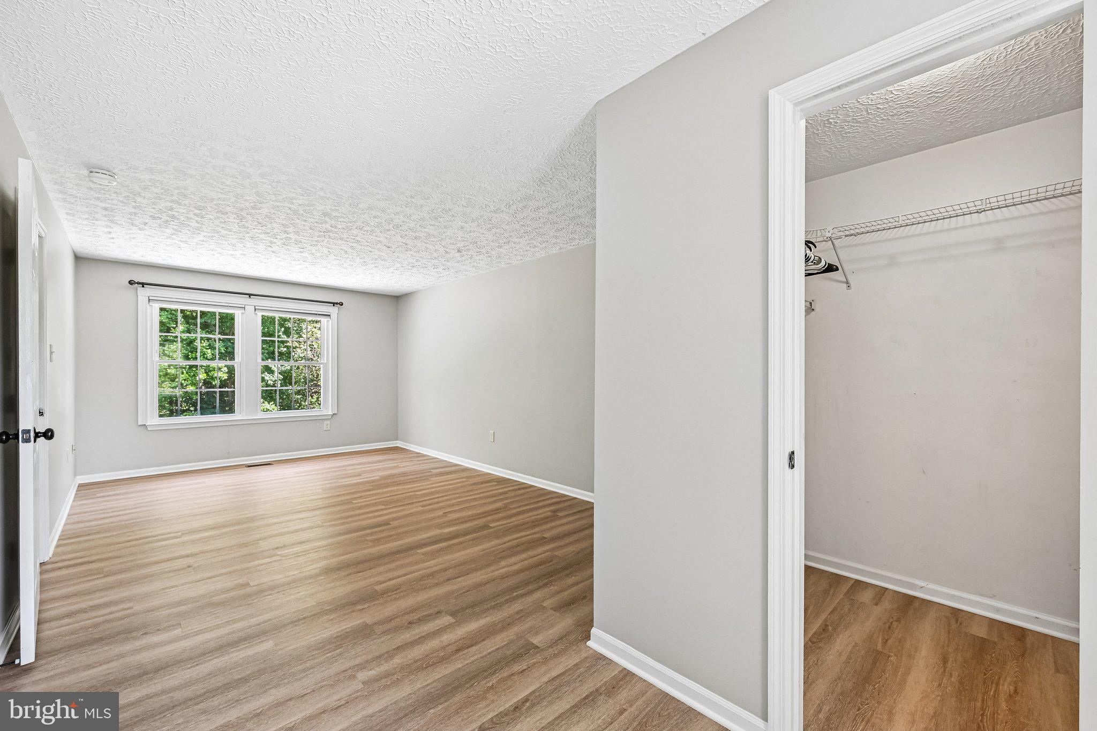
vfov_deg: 81.2
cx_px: 548
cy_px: 366
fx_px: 427
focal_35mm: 14
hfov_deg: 104.3
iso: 400
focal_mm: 14
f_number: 8
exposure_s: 1/10
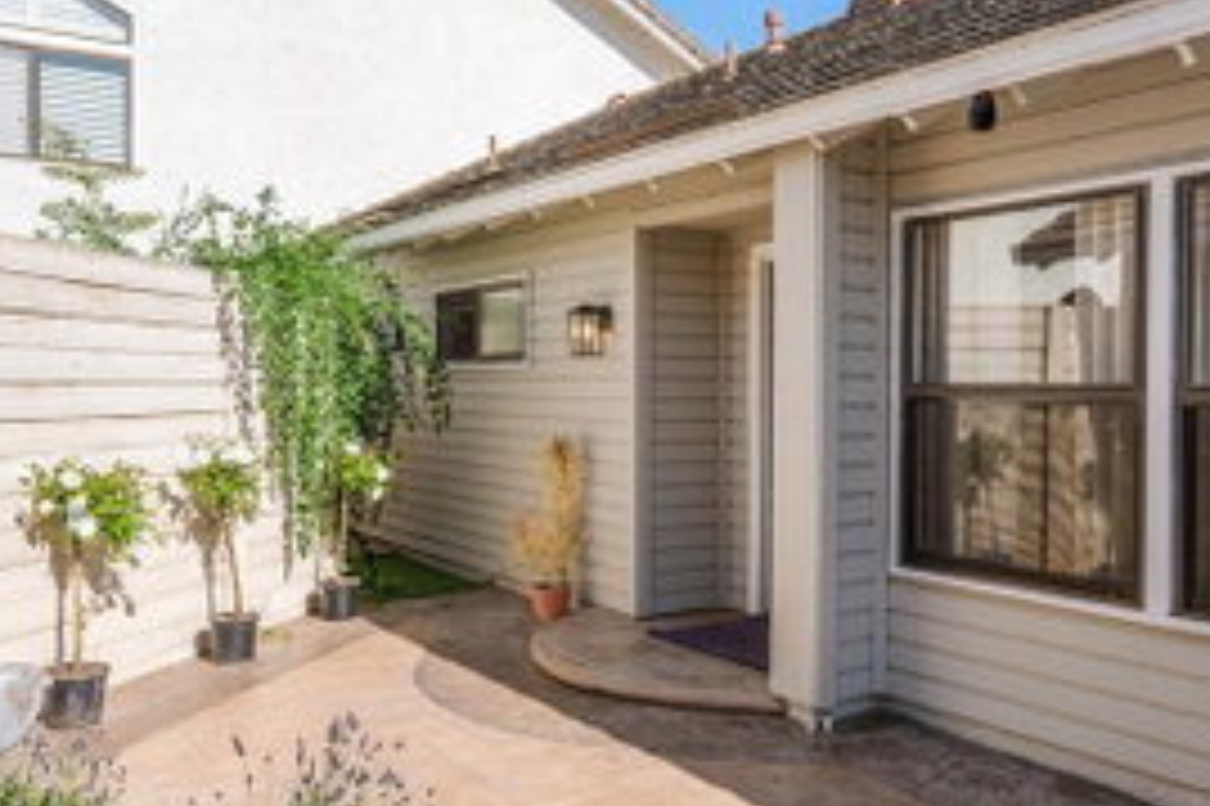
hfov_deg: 57.3
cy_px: 417
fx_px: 1105
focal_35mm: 33
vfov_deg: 40.0
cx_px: 663
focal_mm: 18.5
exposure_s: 1/800
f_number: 8
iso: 250
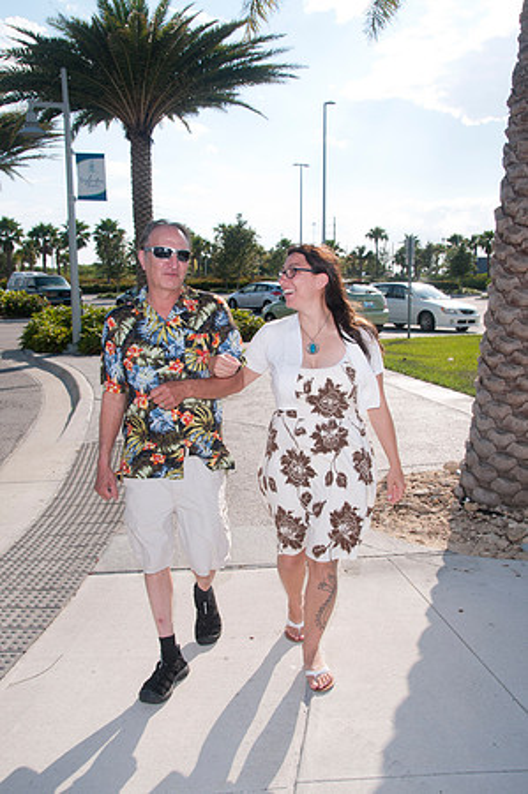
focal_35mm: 33
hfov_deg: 39.9
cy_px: 397
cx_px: 264
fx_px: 728
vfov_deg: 57.3
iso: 100
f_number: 9
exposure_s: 1/250
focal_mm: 22
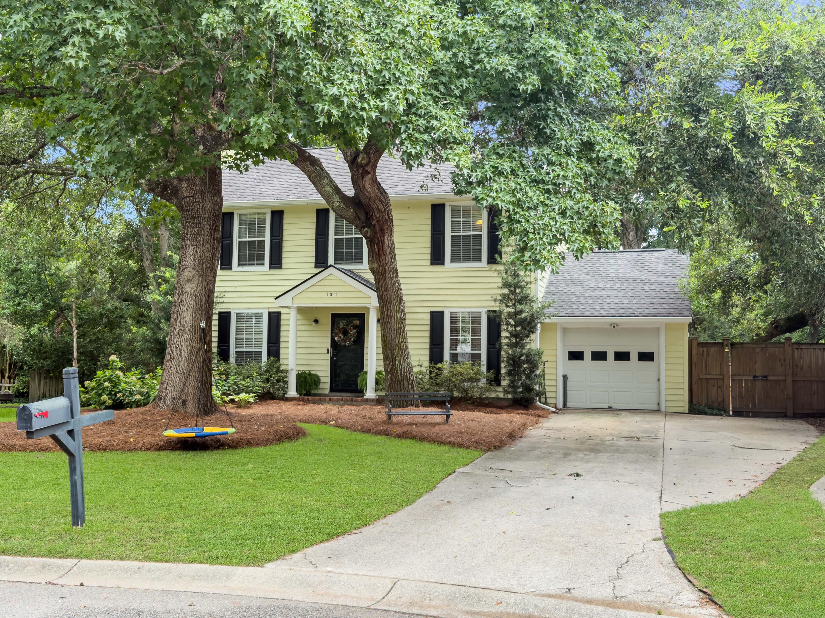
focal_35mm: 38
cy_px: 309
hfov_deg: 49.0
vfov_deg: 37.7
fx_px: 906
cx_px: 412
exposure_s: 1/500
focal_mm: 6.76
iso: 64
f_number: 1.8
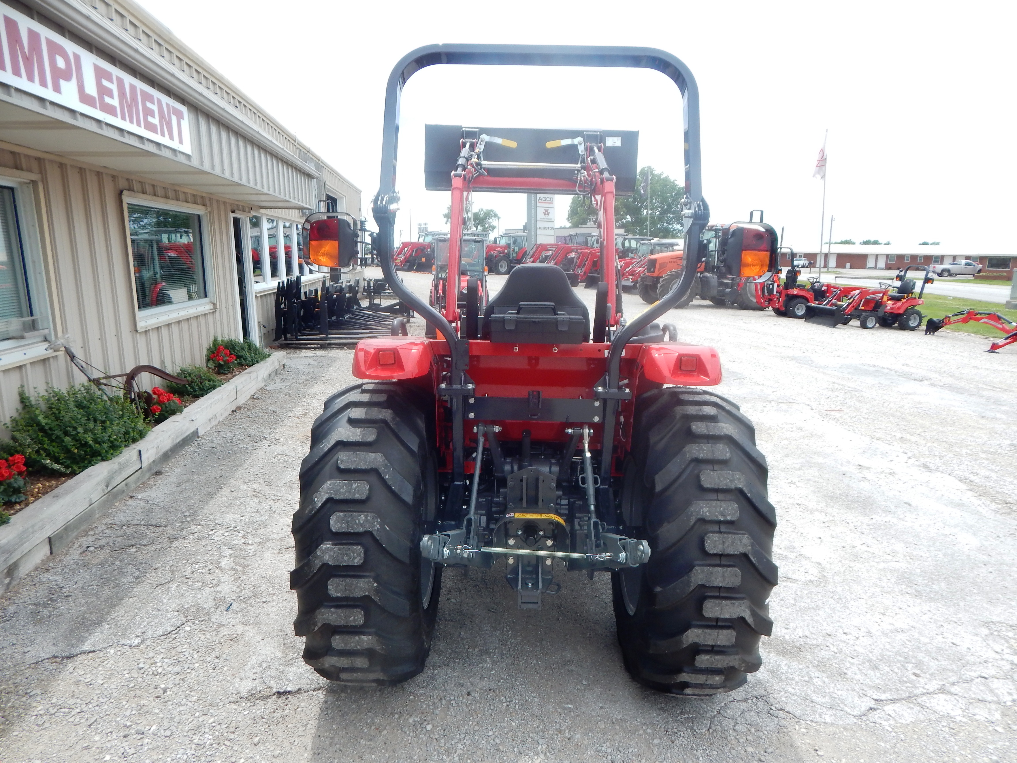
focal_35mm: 22
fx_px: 646
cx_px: 508
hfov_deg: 76.4
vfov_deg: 61.1
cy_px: 382
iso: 125
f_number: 3
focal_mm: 4
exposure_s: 1/800
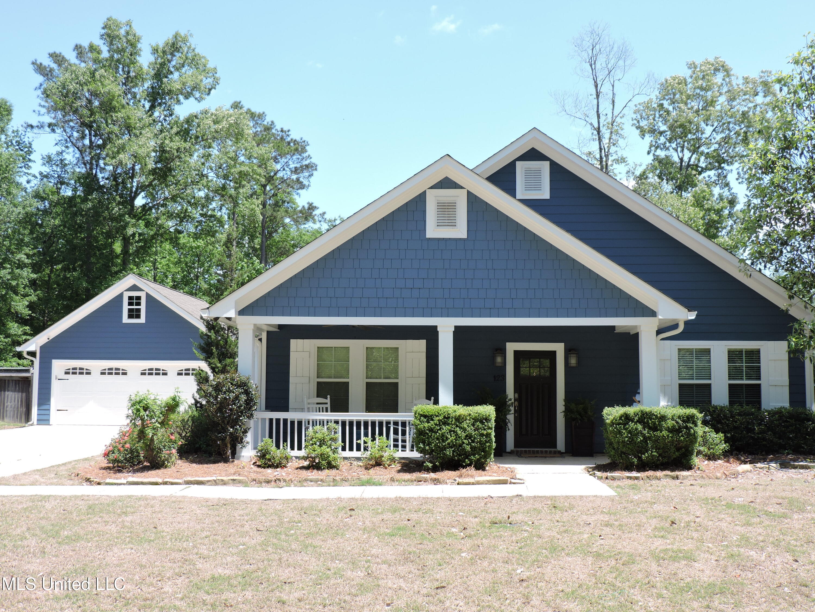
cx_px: 408
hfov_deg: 46.8
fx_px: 942
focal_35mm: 40
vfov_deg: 36.0
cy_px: 306
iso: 100
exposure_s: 1/400
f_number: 3.3
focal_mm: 7.1
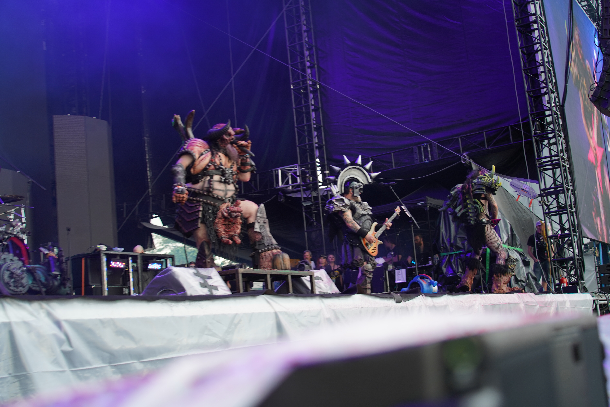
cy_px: 204
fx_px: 729
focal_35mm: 43
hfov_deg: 45.4
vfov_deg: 31.2
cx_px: 305
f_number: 4
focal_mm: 43
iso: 250
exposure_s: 1/125
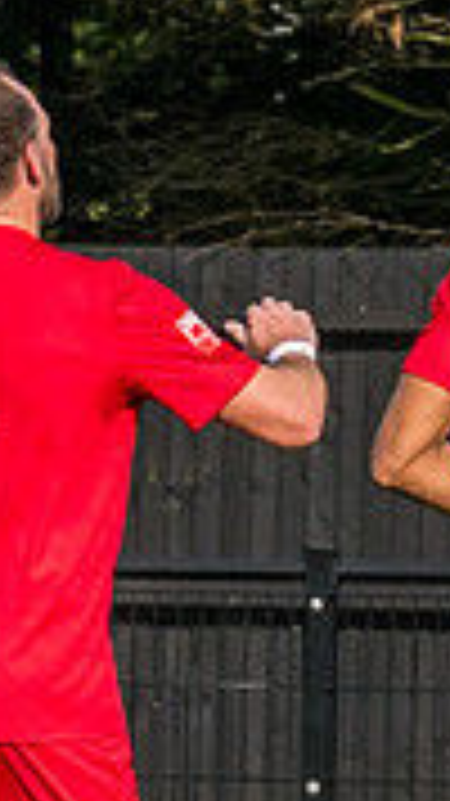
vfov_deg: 1.7
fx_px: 27178
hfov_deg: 0.9
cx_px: 1751
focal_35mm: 1280
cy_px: 395
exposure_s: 1/3200
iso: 400
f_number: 5
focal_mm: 135
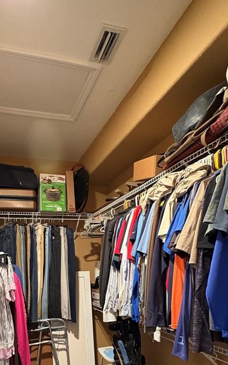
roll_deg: +2.8
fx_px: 249
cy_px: 285
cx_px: 68
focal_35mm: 25
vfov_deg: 66.8
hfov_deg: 48.1
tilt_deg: -3.5
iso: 1000
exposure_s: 1/30
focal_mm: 2.22
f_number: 2.2
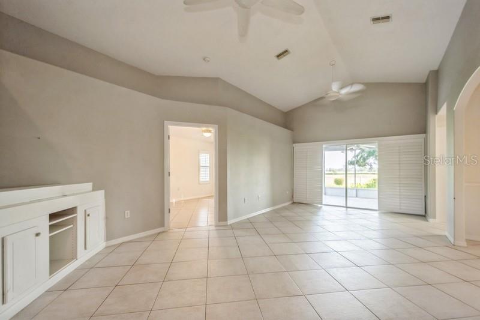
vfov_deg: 77.3
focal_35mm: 15
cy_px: 160
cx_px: 240
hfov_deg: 100.4
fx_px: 200
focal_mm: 10
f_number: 8
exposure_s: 1/13
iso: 200
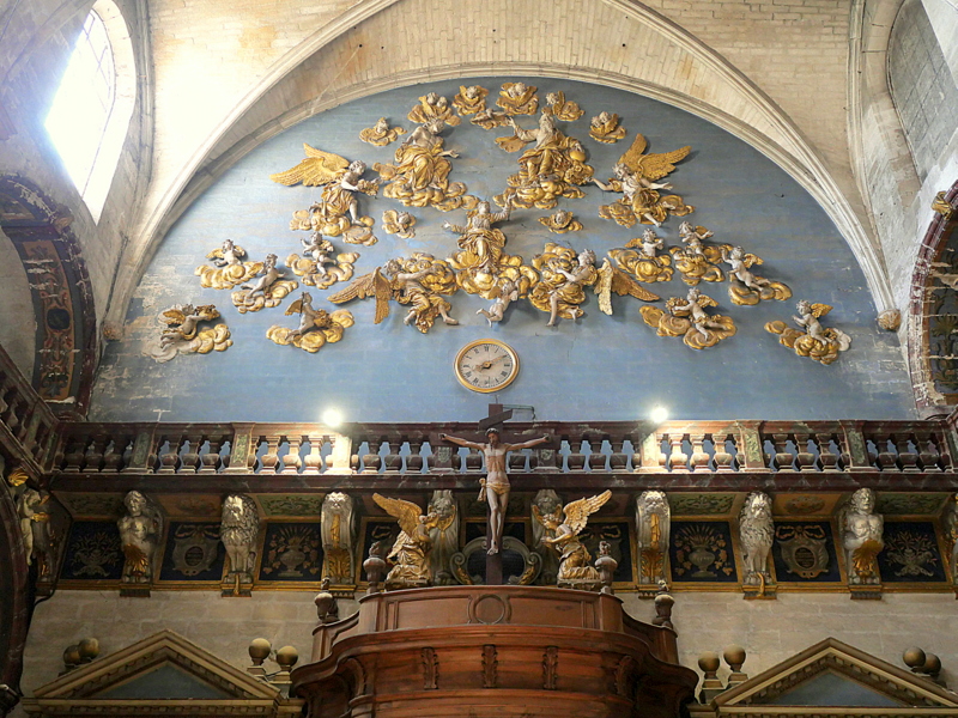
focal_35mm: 36
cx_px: 479
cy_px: 359
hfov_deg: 51.4
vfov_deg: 39.7
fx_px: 996
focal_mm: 18
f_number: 4.2
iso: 1600
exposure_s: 1/60
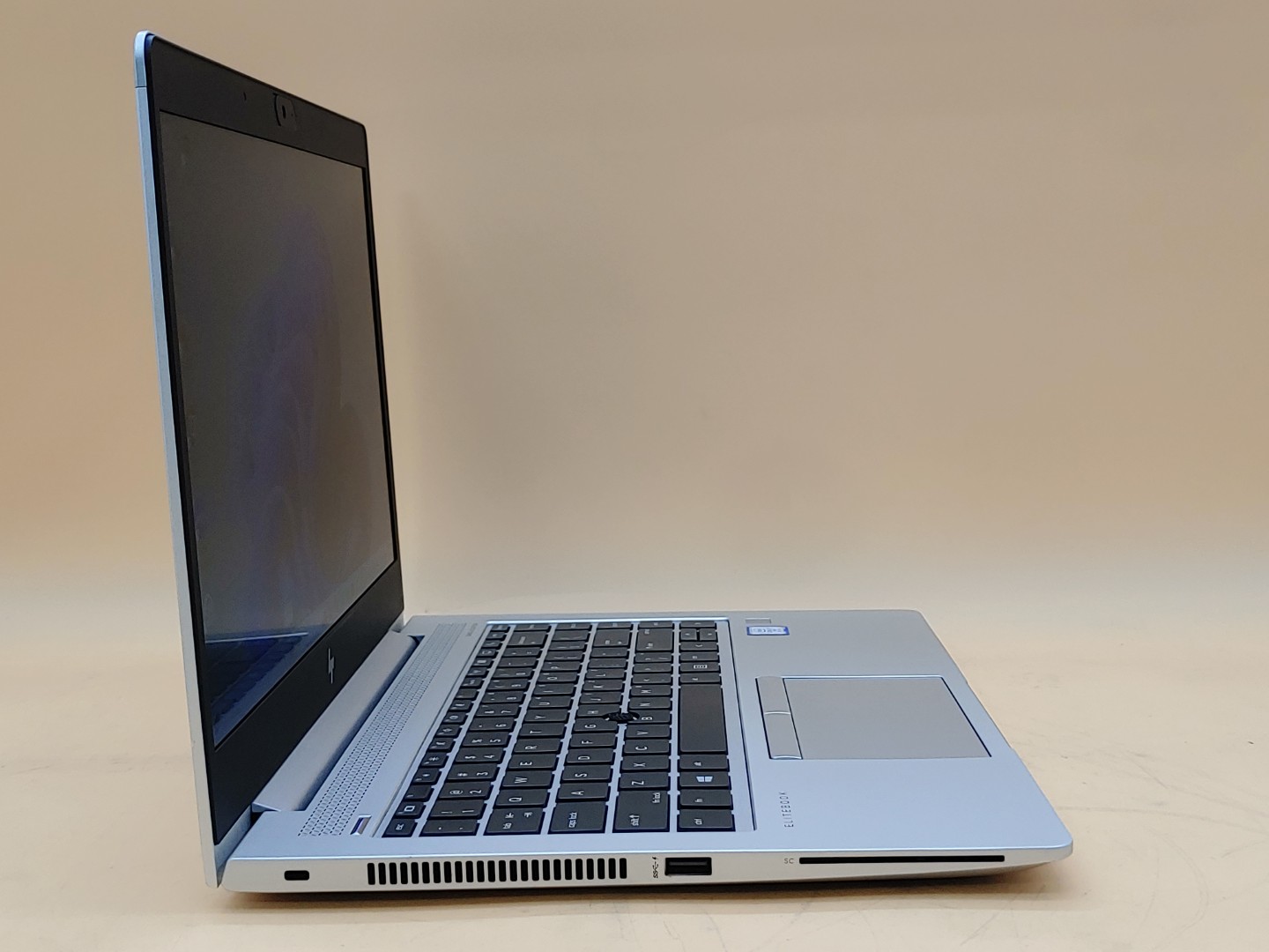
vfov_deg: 31.5
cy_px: 476
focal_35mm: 46
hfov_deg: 41.2
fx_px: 1686
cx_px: 634
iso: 50
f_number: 1.8
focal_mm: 4.36
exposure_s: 1/143
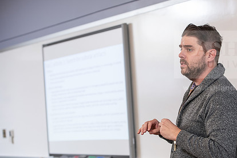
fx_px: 645
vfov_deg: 13.9
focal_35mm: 98
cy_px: 100
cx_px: 157
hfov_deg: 20.7
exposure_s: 1/200
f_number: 3.5
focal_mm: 70
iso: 640
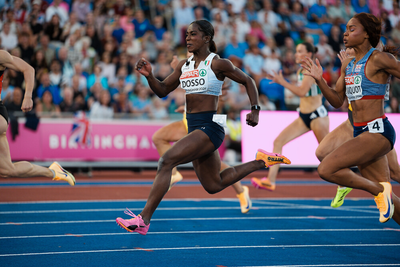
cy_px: 134
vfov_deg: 9.2
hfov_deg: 13.7
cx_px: 200
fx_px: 1667
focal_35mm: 150
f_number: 2
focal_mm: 150
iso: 500
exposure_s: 1/1250
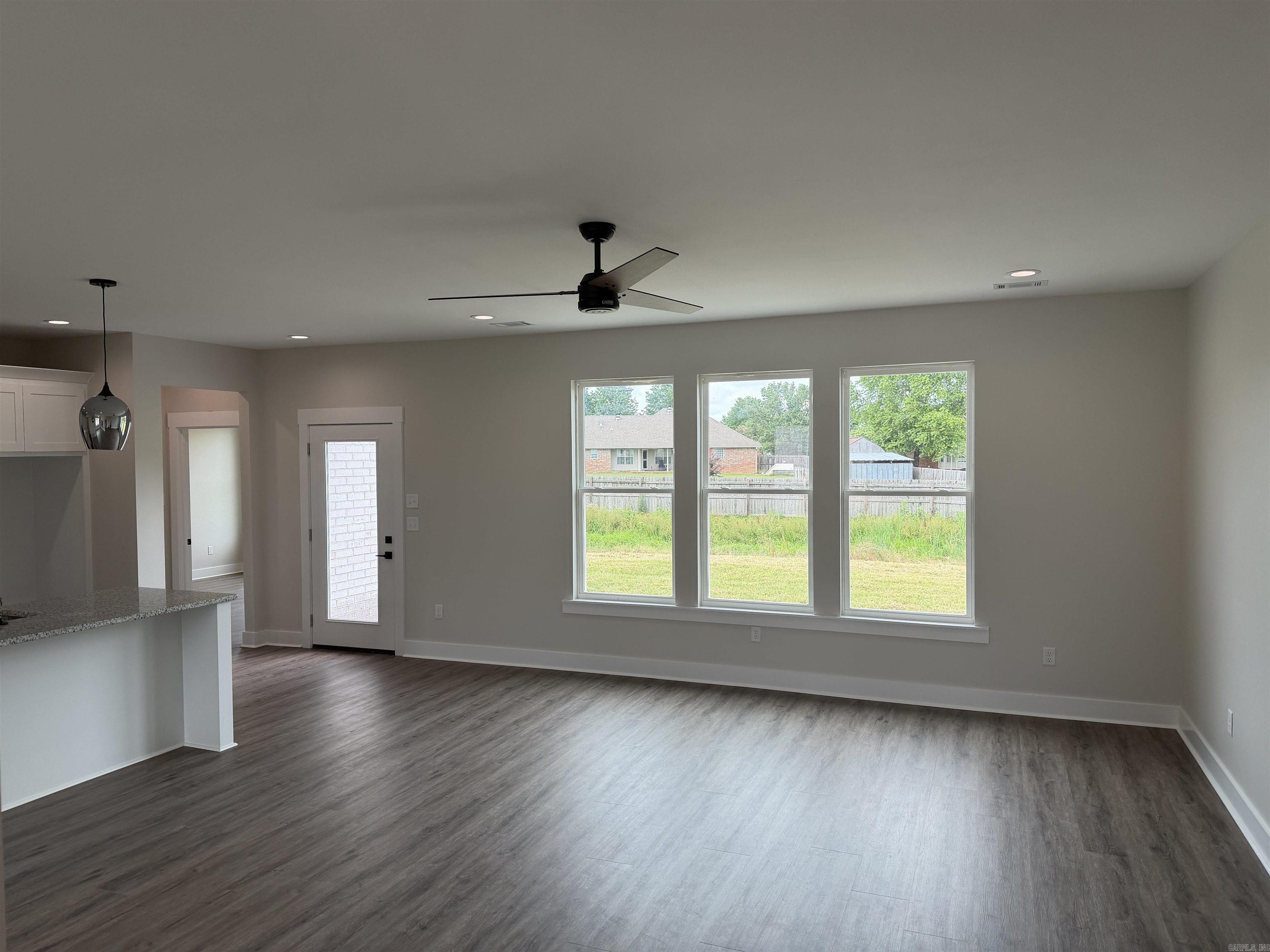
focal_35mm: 24
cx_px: 635
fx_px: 881
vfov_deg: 56.8
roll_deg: +0.7
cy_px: 476
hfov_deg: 71.6
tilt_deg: -1.7
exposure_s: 1/497
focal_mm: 6.76
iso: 100
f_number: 1.78
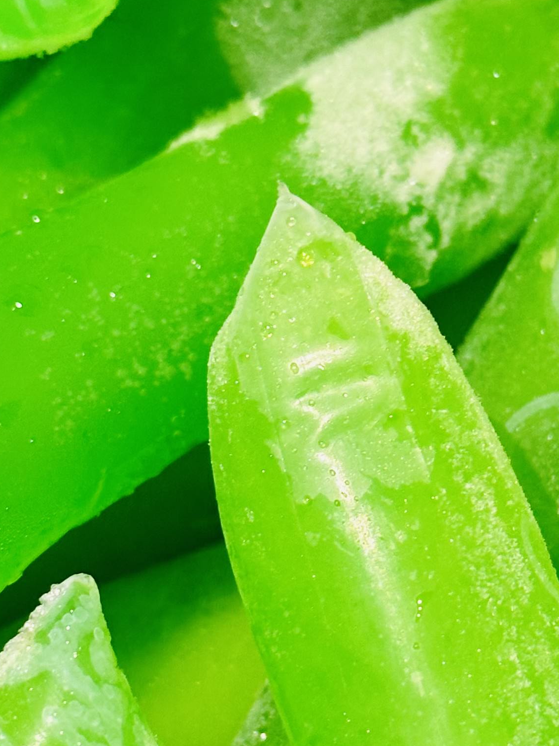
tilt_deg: -65.0
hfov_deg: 11.6
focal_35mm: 128
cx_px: 369
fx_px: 2756
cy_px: 514
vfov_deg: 15.4
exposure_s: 1/40
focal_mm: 6.86
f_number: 1.78
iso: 200
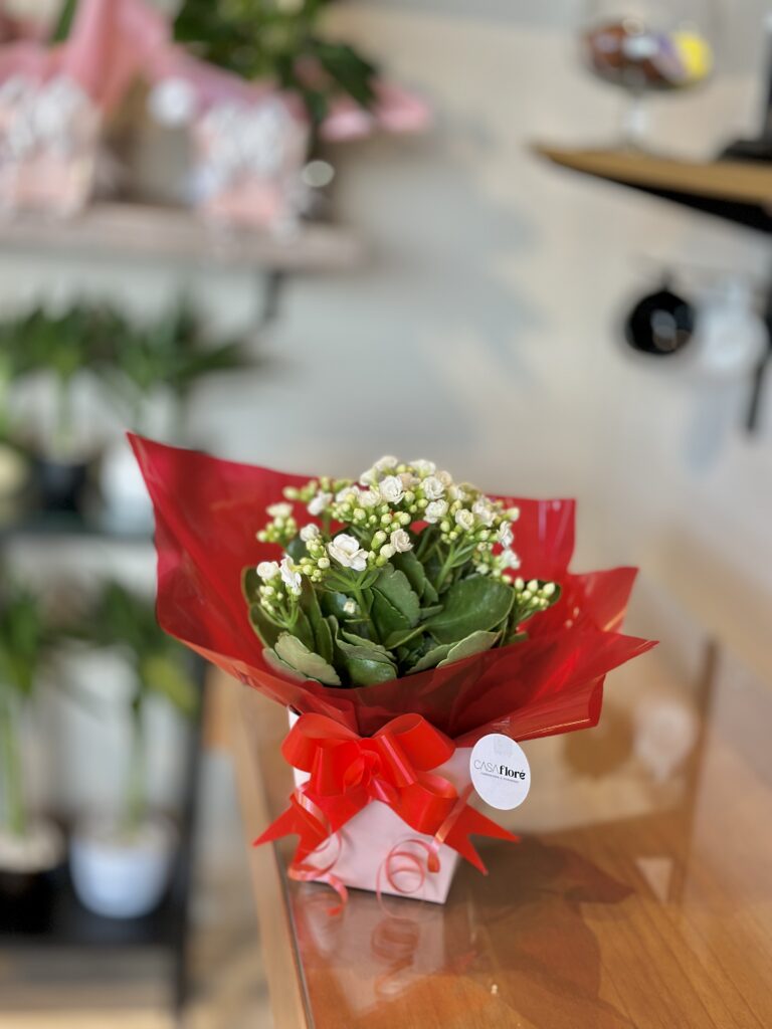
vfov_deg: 39.7
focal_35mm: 48
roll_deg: -6.7
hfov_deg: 30.3
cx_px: 386
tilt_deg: -15.4
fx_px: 1427
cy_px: 514
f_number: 1.78
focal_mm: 6.86
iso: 125
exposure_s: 1/120
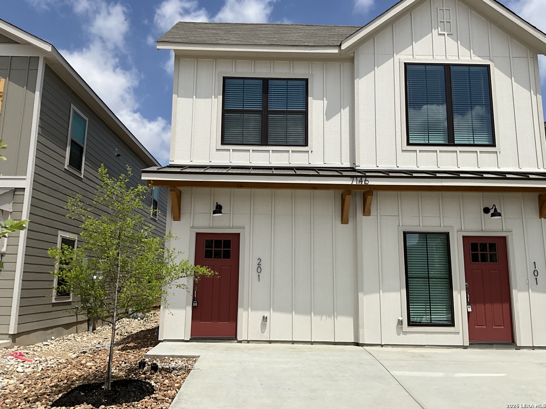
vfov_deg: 48.2
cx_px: 273
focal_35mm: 29
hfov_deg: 61.7
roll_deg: -2.5
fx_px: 457
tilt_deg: +9.1
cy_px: 204
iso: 25
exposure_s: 1/3788
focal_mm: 3
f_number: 1.8
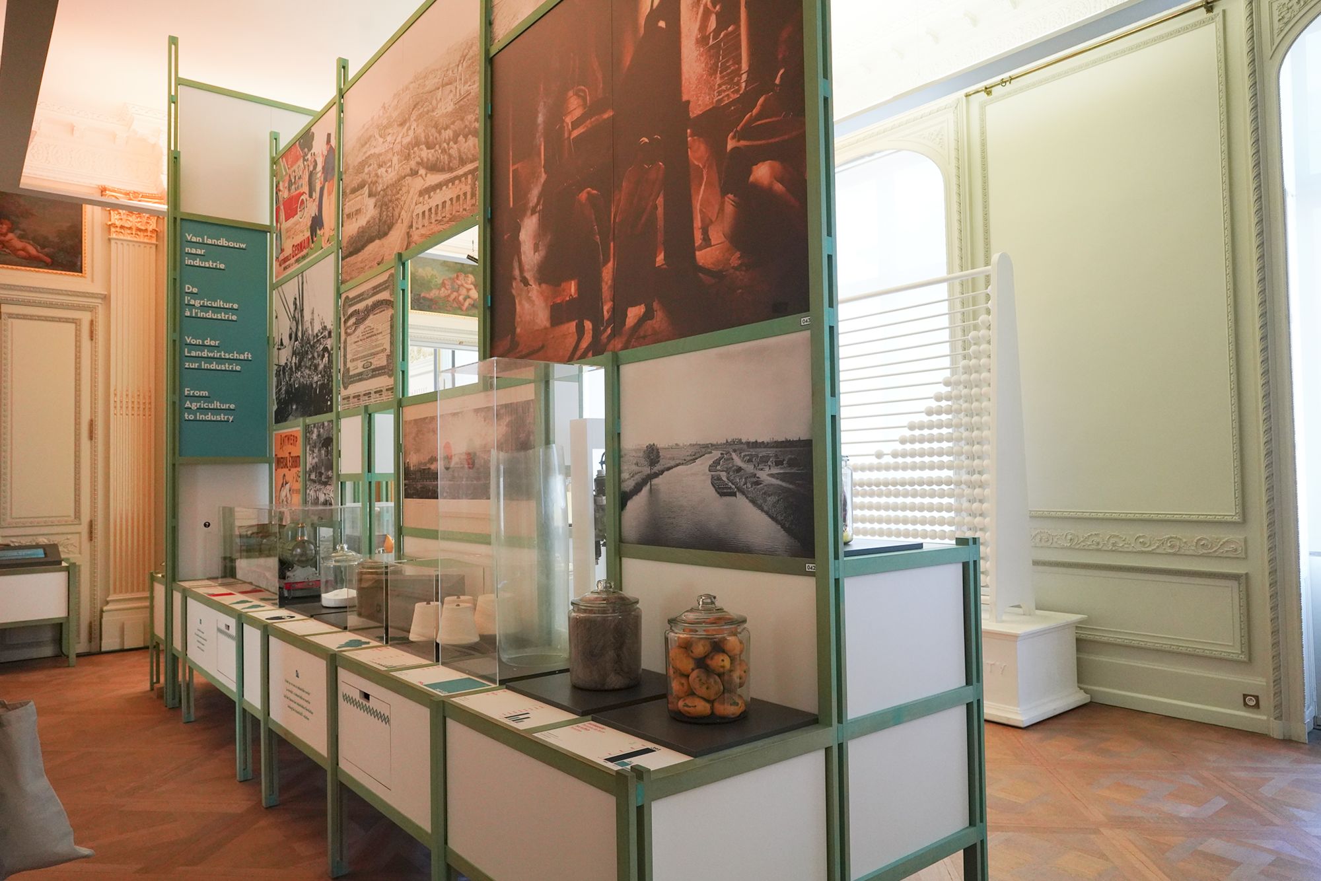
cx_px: 660
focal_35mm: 24
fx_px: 881
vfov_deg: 53.1
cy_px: 440
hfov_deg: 73.7
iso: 3200
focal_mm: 24
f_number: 7.1
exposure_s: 1/80
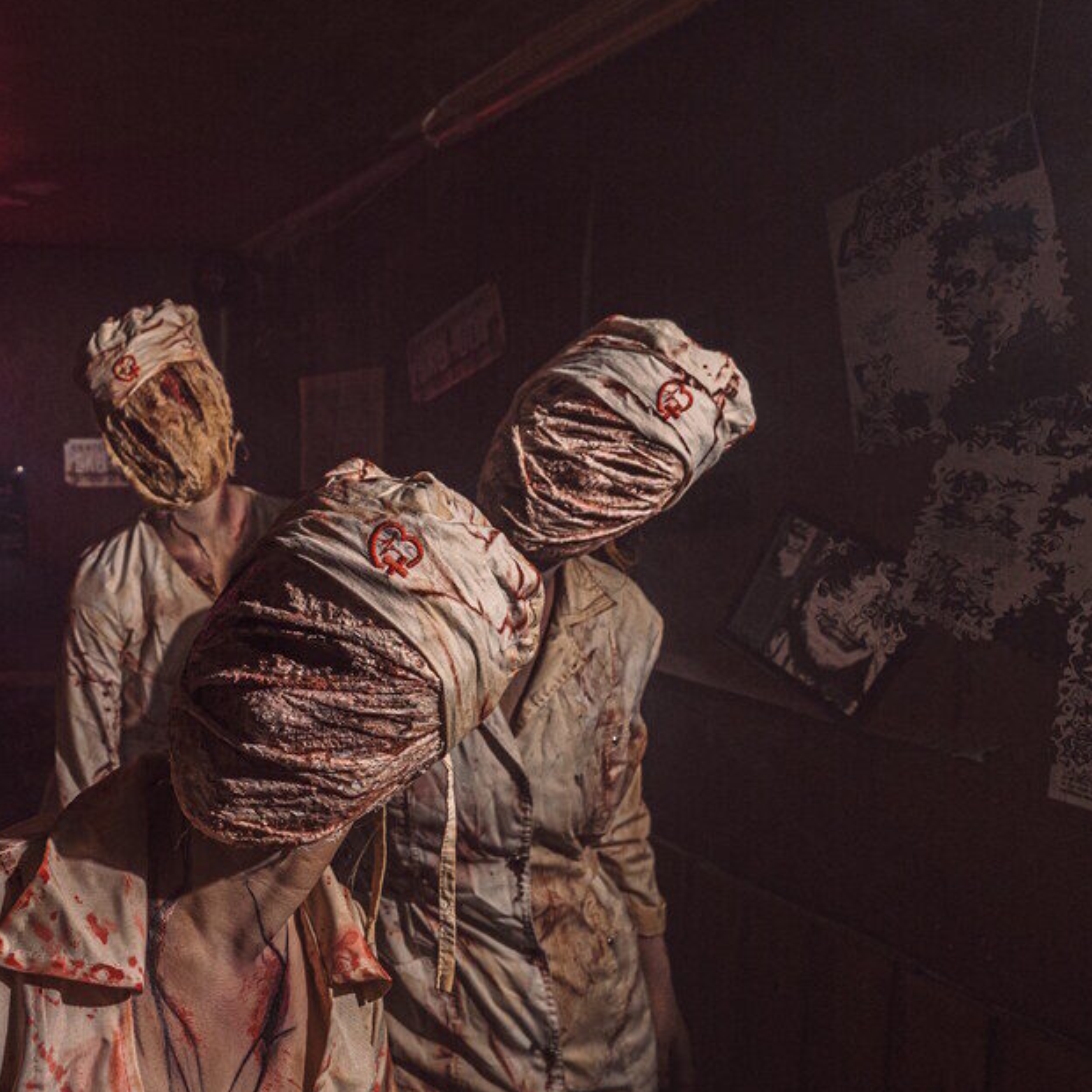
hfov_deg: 57.0
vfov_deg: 64.0
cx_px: 153
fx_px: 874
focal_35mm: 24
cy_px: 550
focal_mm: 14.9
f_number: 4
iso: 2000
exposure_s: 1/500
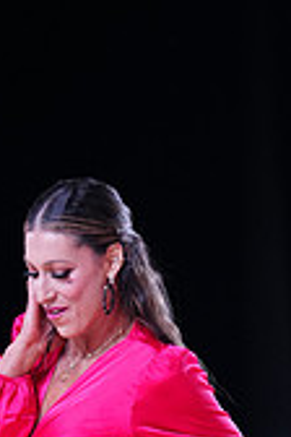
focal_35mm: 527
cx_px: 277
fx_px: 6389
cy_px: 723
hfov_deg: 2.6
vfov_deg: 3.9
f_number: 2.8
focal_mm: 153
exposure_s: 1/640
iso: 1600
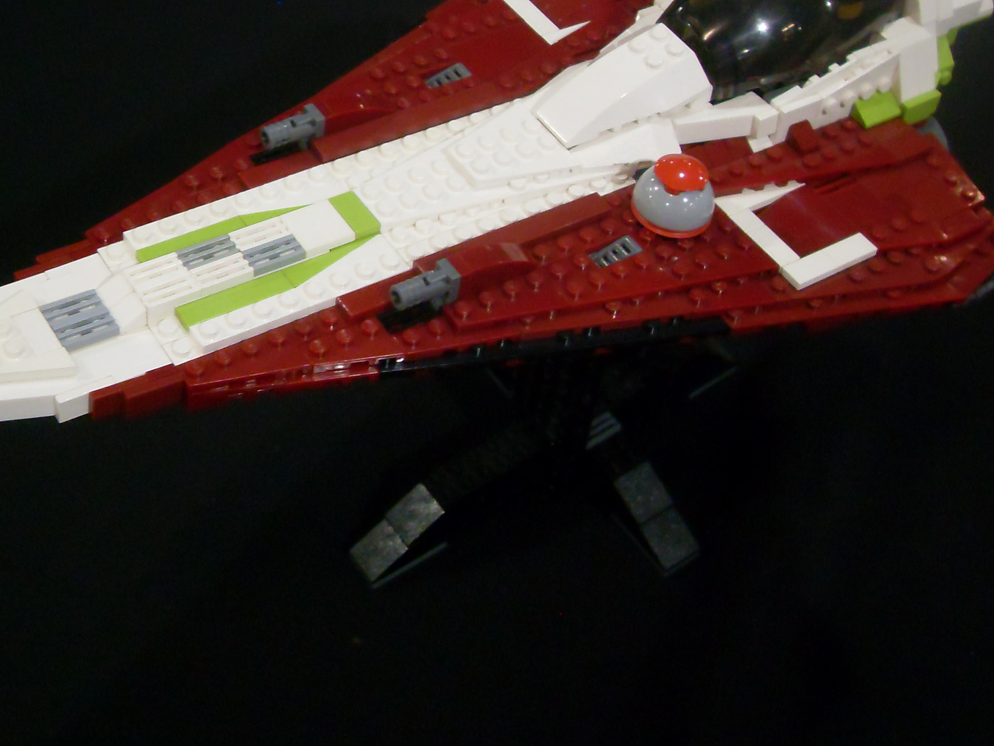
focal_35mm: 57
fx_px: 1637
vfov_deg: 25.4
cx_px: 485
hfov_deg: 33.8
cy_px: 206
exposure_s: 1/20
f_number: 2.8
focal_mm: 6.3
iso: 200
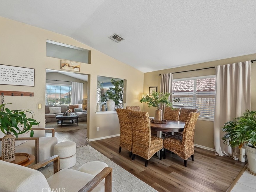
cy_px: 95
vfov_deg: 71.6
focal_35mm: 18
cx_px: 128
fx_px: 133
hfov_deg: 87.8
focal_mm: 16
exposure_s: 1/30
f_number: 8
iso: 800
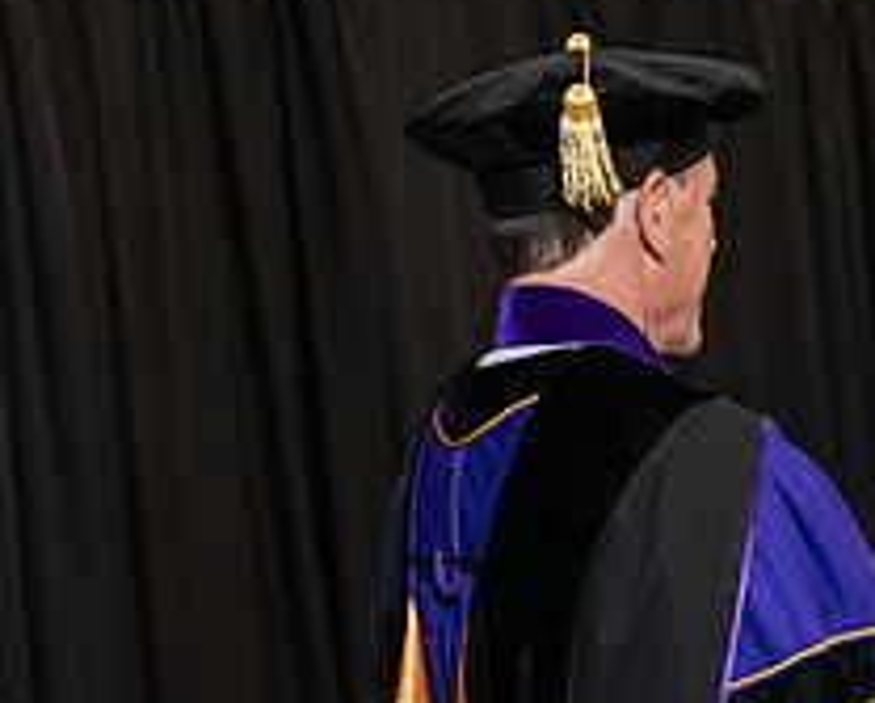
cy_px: 549
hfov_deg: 11.8
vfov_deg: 9.5
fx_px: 4201
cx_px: 883
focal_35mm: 162
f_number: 5
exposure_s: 1/125
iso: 1600
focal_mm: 62
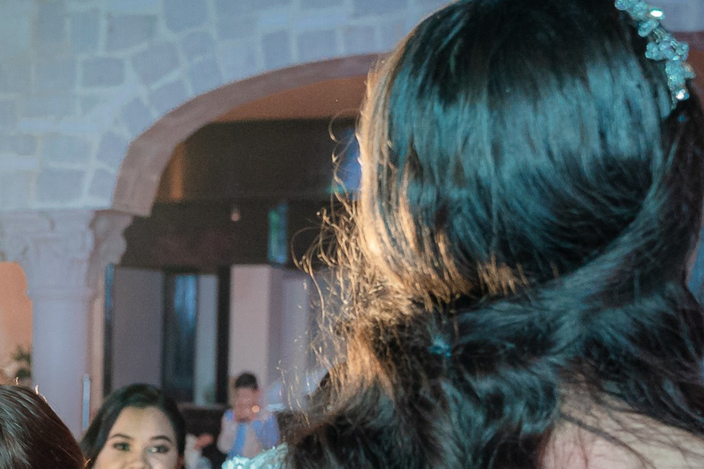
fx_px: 1584
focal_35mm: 81
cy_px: 467
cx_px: -162
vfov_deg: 16.5
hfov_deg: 22.8
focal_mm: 28
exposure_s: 1/160
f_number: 4.5
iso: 3200
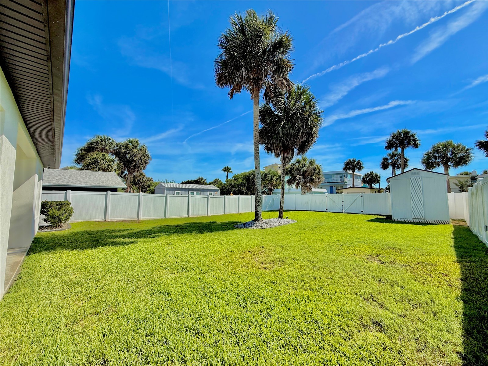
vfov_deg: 85.7
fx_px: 197
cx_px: 244
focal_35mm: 14
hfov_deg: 102.1
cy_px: 183
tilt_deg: +5.2
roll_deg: -0.1
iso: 50
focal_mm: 2.22
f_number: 2.2
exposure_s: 1/2841
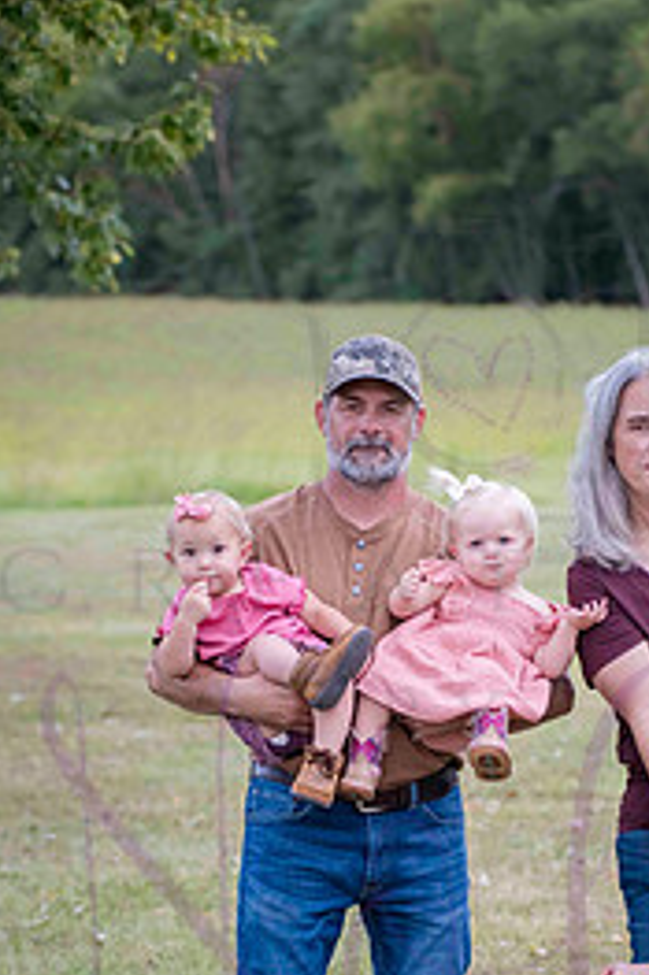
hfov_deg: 10.0
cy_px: 712
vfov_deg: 14.9
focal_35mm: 137
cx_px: 493
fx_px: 3709
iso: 400
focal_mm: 80
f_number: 4
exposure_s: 1/500
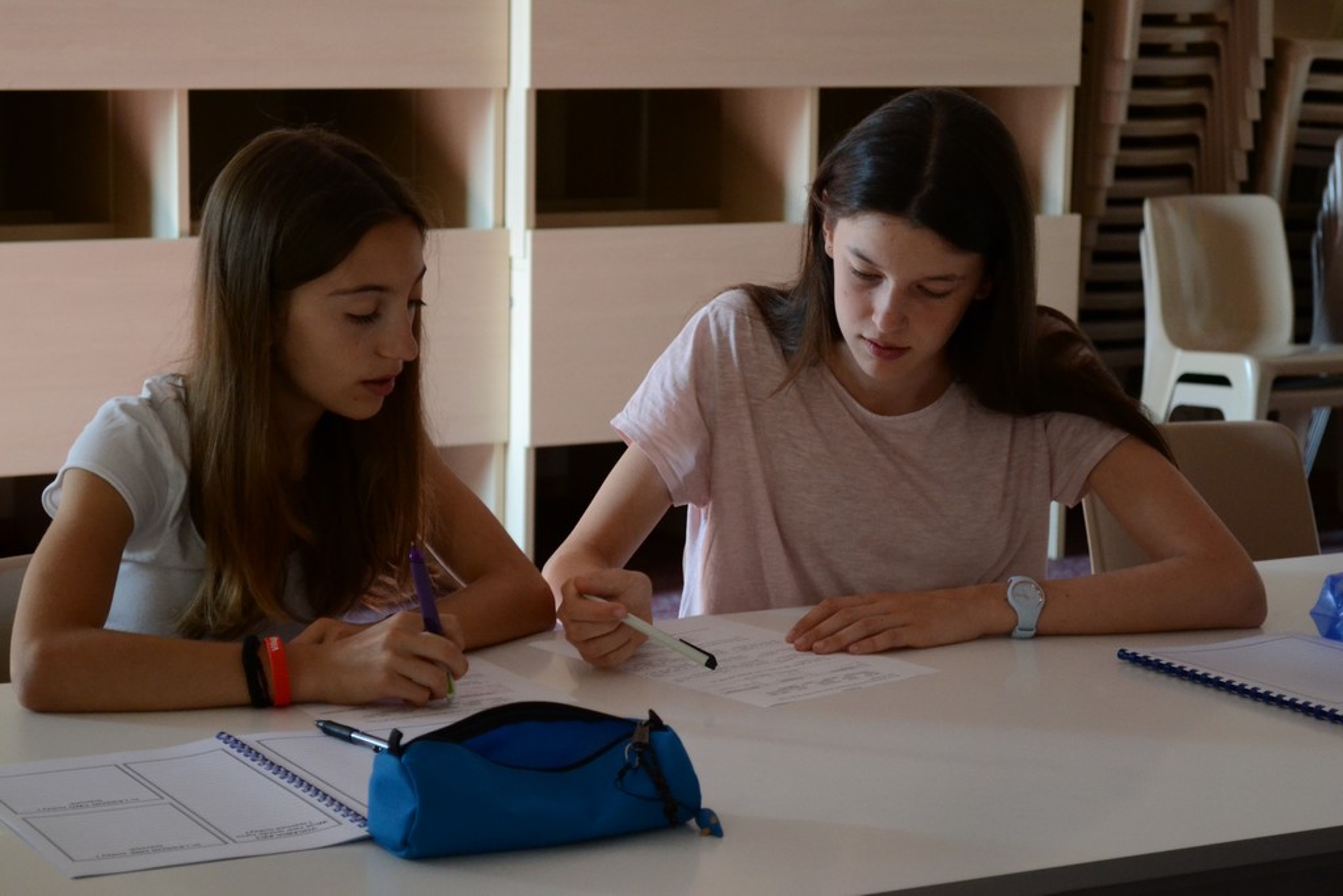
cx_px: 672
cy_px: 448
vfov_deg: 16.6
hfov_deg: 24.6
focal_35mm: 82
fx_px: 3078
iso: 1600
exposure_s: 1/100
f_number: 5.6
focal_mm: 55
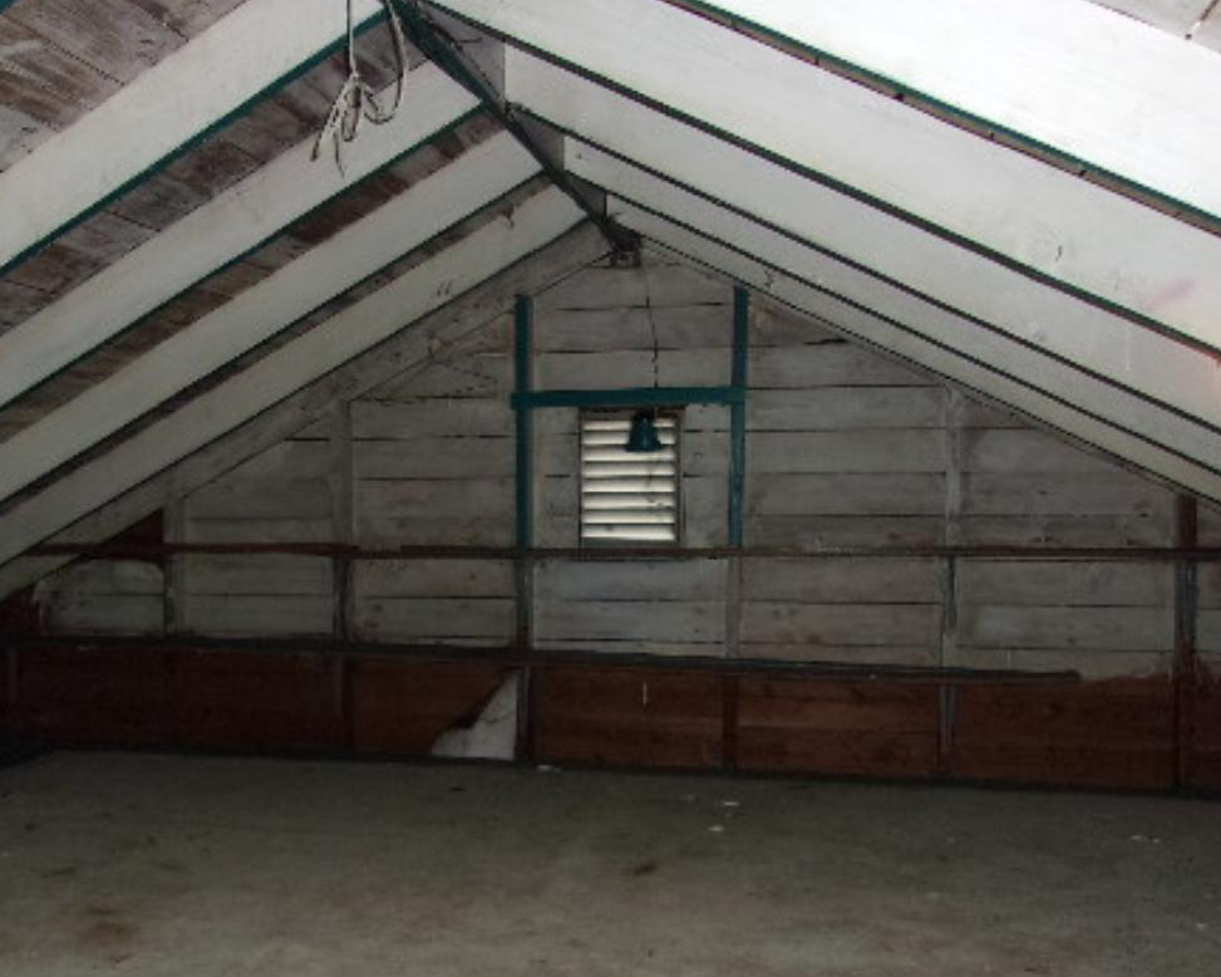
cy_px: 588
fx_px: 1409
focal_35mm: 39
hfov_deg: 46.3
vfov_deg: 38.1
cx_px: 432
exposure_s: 1/34
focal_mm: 4.9
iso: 200
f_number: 3
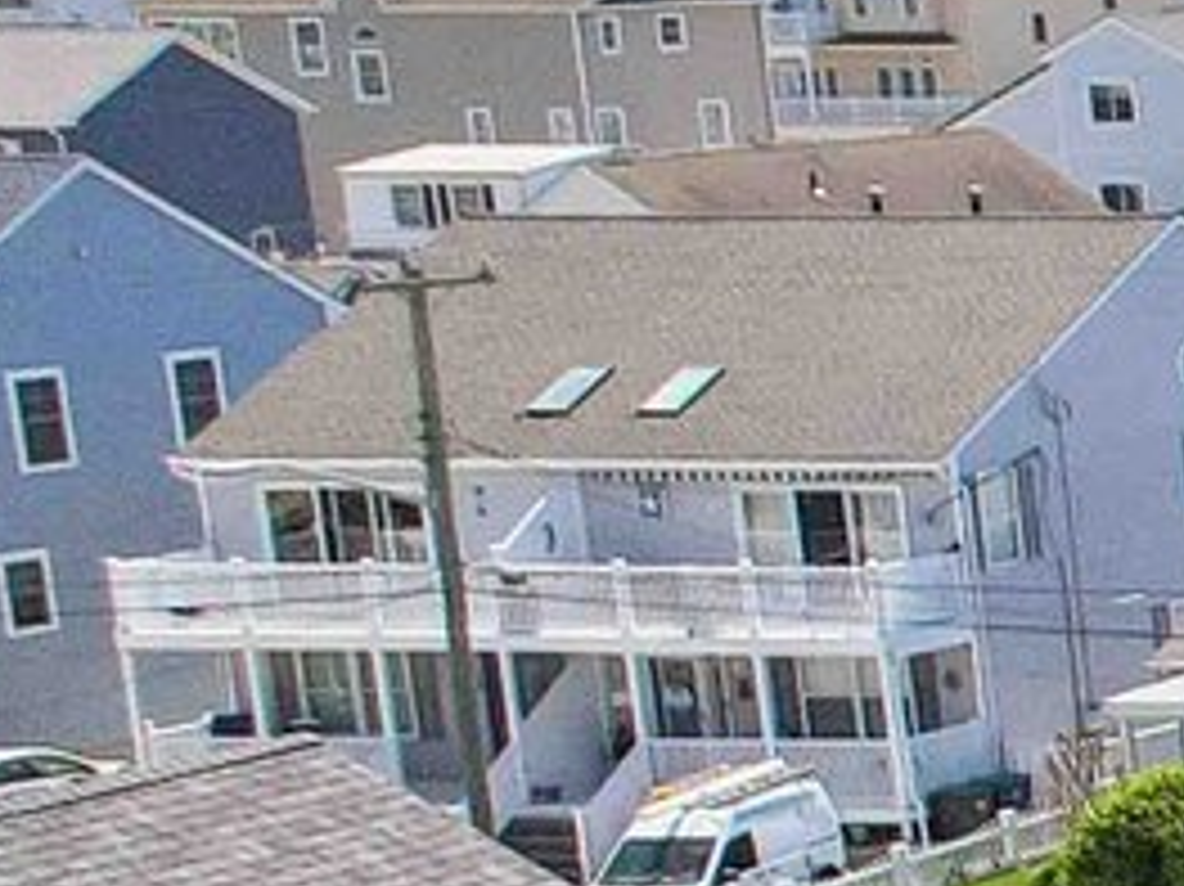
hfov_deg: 8.1
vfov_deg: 8.9
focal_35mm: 165
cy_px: 915
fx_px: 5641
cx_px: 4547
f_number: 2.8
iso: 130
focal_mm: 8.4
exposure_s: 1/3000
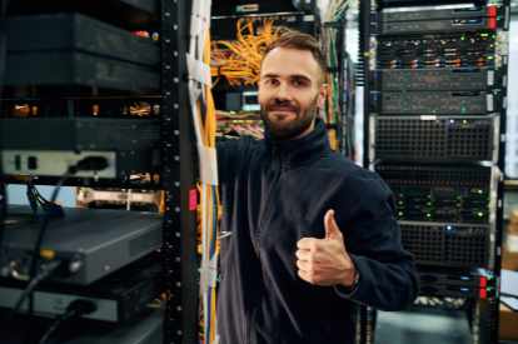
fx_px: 503
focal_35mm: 35
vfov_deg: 37.8
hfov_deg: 54.5
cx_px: 259
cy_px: 172
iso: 1250
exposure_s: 1/200
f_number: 2.8
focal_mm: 35
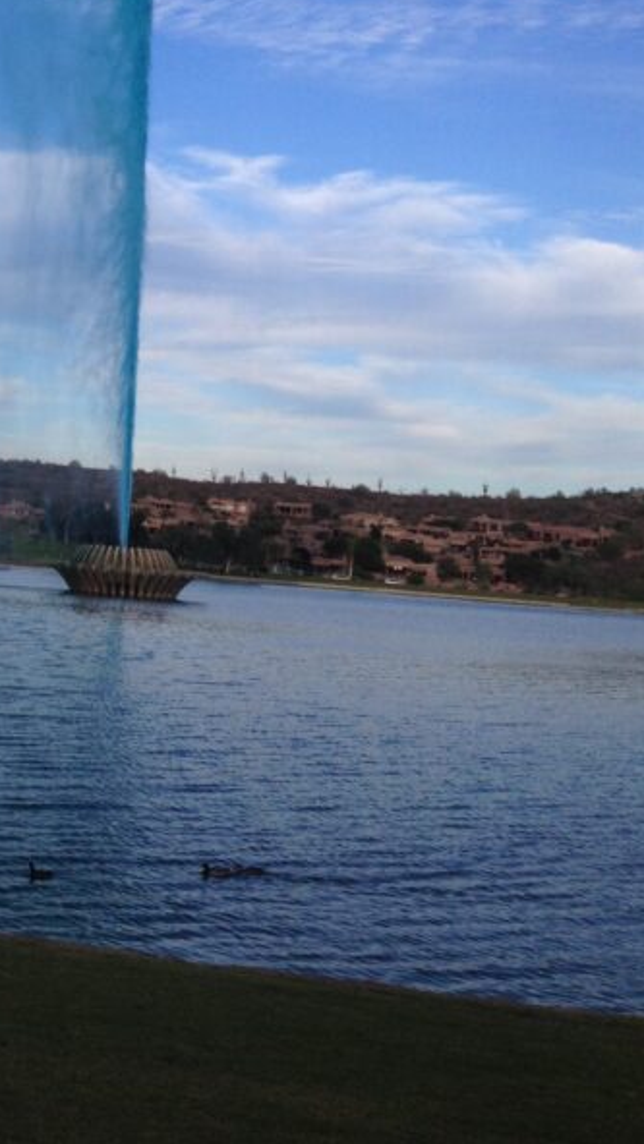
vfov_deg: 31.2
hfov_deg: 17.7
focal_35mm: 66
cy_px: 251
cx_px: -48
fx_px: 2004
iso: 50
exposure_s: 1/935
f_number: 2.4
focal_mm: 4.28
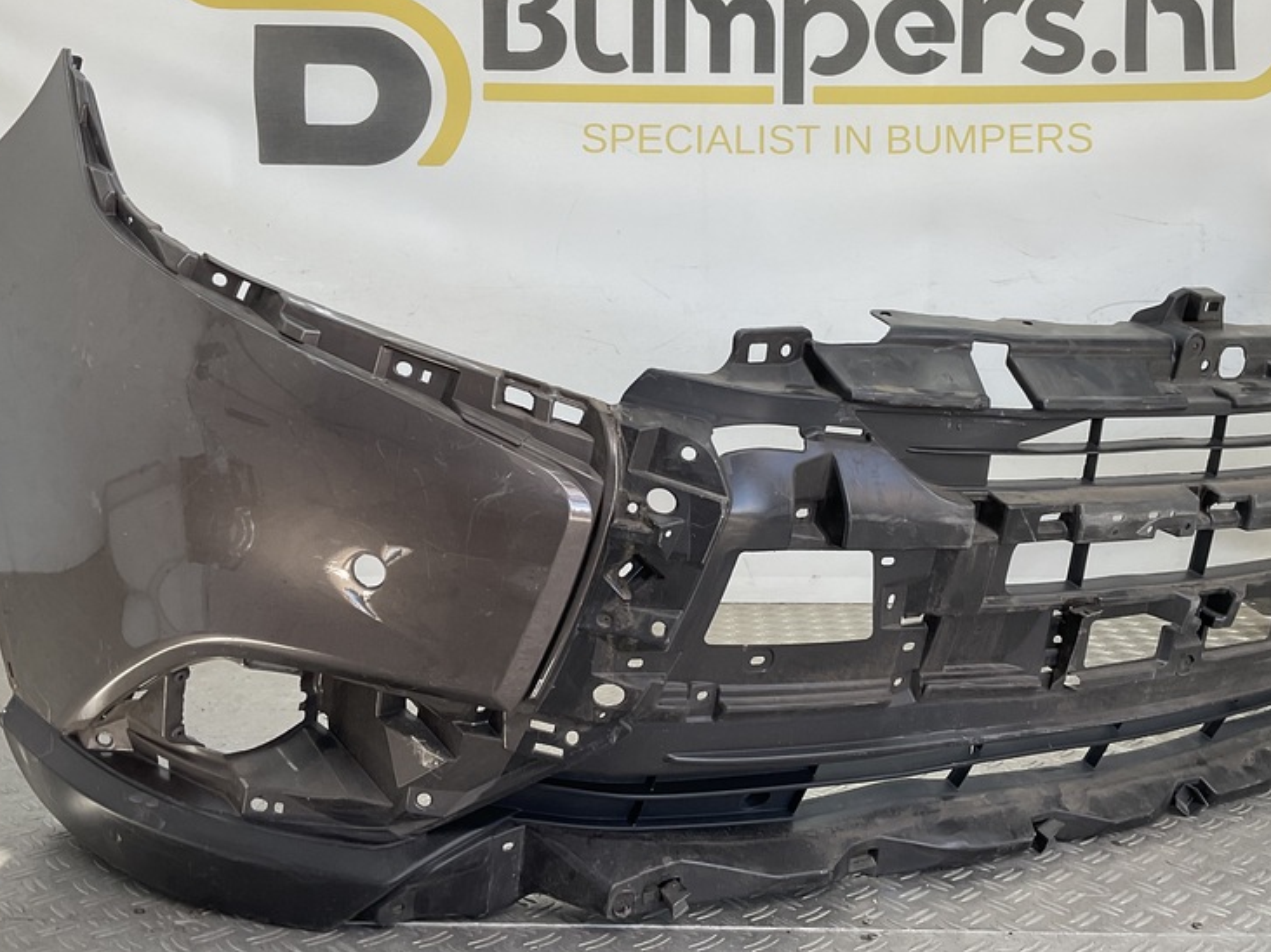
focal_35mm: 40
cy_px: 453
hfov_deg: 46.7
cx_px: 711
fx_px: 1468
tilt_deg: -6.9
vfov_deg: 35.9
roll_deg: -1.9
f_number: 1.8
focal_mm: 3
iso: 16
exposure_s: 1/130
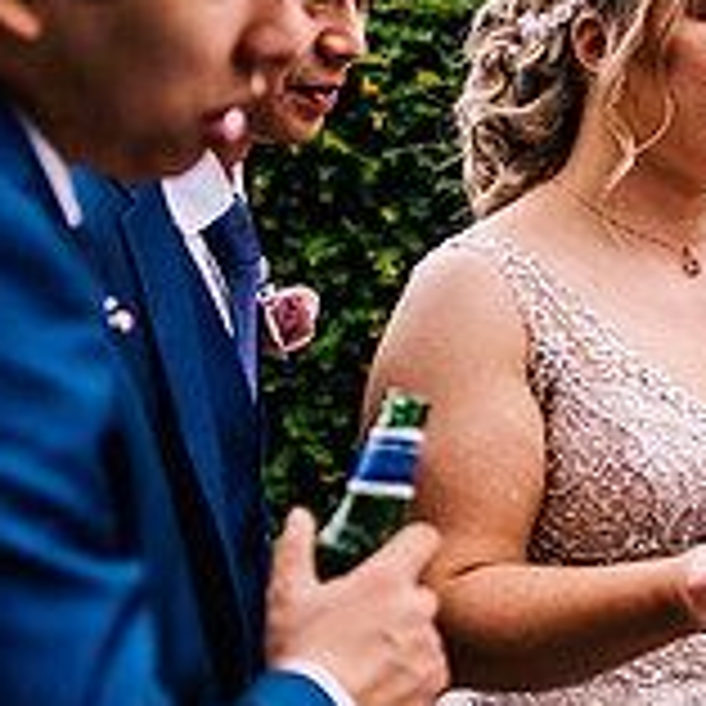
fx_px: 2584
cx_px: 746
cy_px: 438
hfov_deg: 15.2
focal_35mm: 112
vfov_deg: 15.5
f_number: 1.6
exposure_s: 1/1000
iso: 100
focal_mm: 35
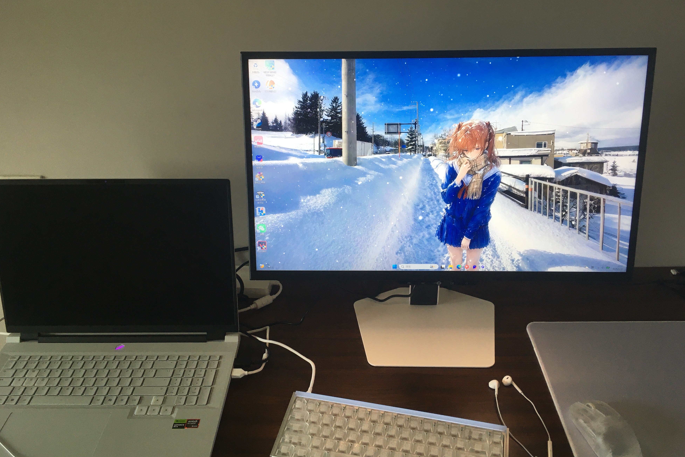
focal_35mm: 31
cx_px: 342
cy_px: 234
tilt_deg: -29.3
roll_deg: +1.5
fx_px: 590
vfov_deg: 42.3
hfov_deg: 60.3
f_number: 2.2
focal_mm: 4.15
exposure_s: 1/33
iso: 25
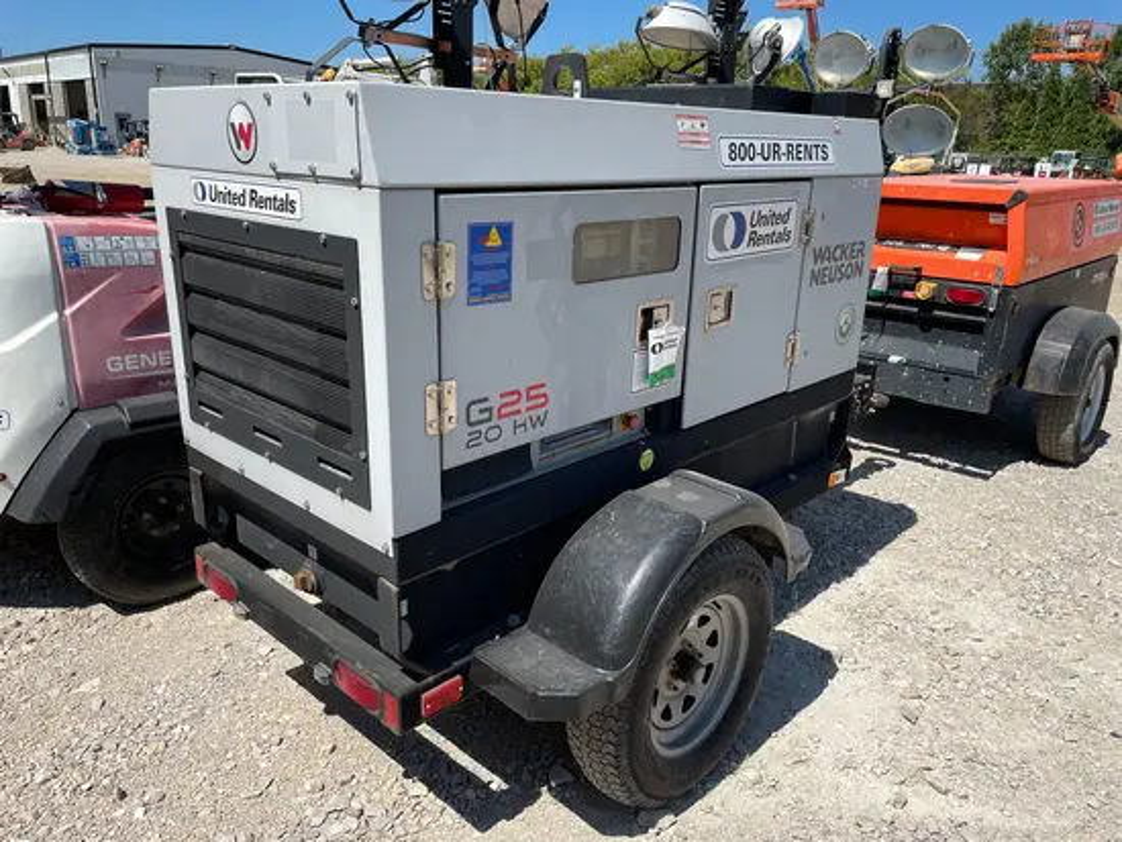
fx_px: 843
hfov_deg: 67.3
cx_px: 561
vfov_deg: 53.1
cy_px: 421
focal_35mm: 26
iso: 50
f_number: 1.6
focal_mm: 4.2
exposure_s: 1/5291
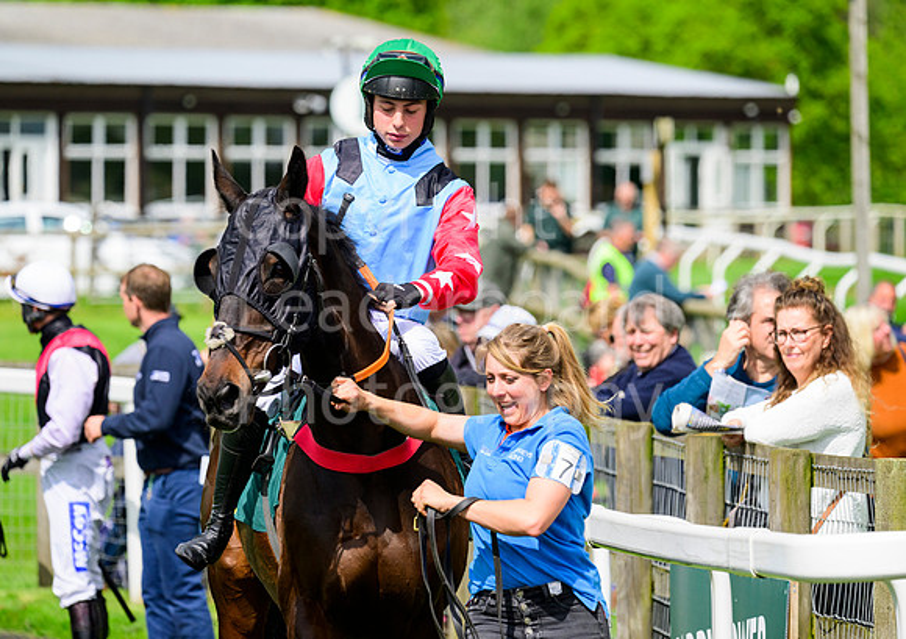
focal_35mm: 290
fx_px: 7428
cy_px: 309
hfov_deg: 7.0
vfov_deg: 4.9
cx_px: 421
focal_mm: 270
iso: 640
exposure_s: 1/2500
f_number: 6.3
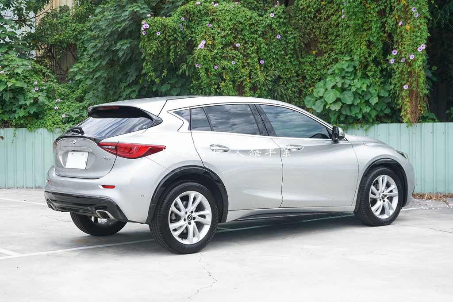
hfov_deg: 32.9
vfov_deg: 22.3
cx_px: 226
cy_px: 151
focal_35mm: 61
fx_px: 768
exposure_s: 1/125
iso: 100
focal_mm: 61
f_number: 6.3
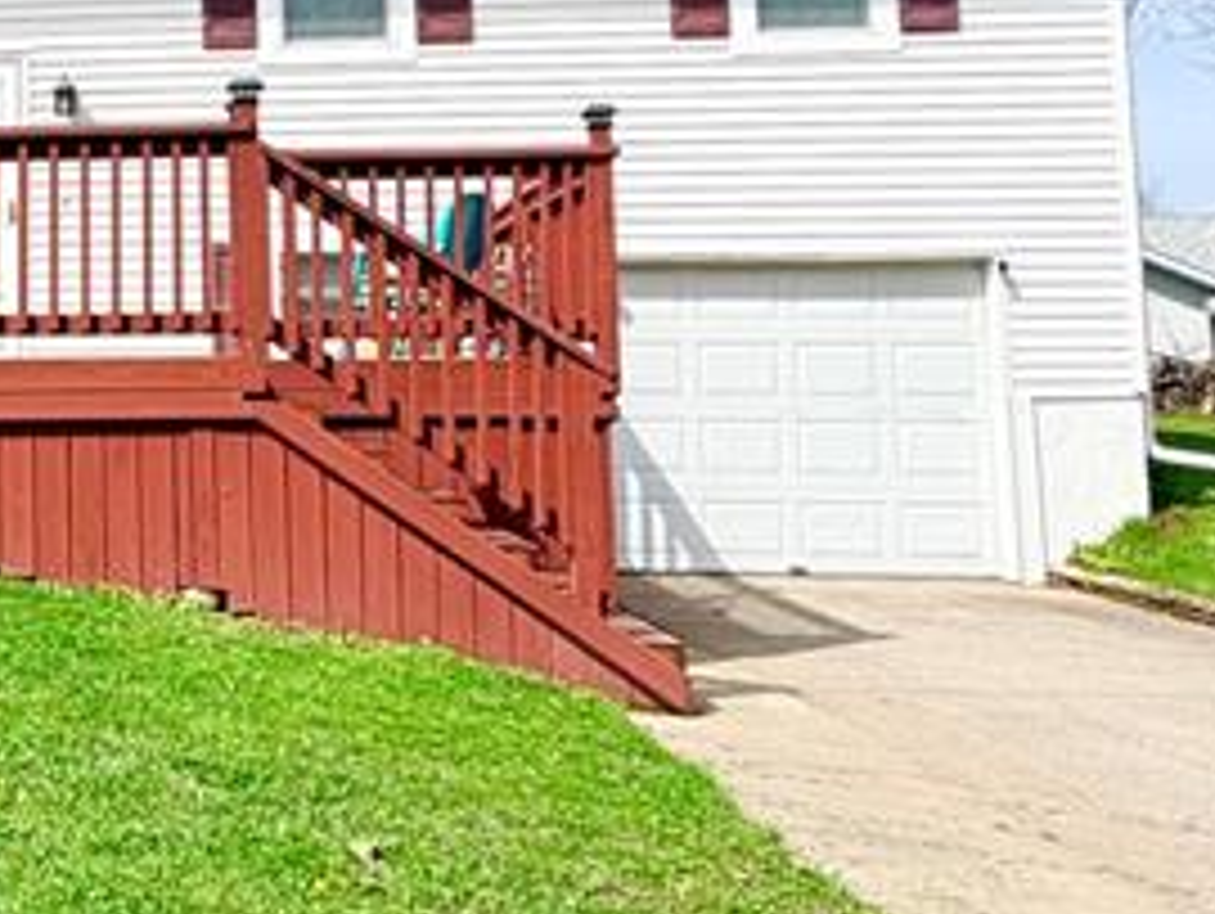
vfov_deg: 27.1
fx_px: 1862
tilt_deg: +5.1
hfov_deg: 32.7
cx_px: -50
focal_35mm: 53
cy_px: 198
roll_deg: +0.5
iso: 20
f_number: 2.2
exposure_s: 1/1017
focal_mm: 2.22
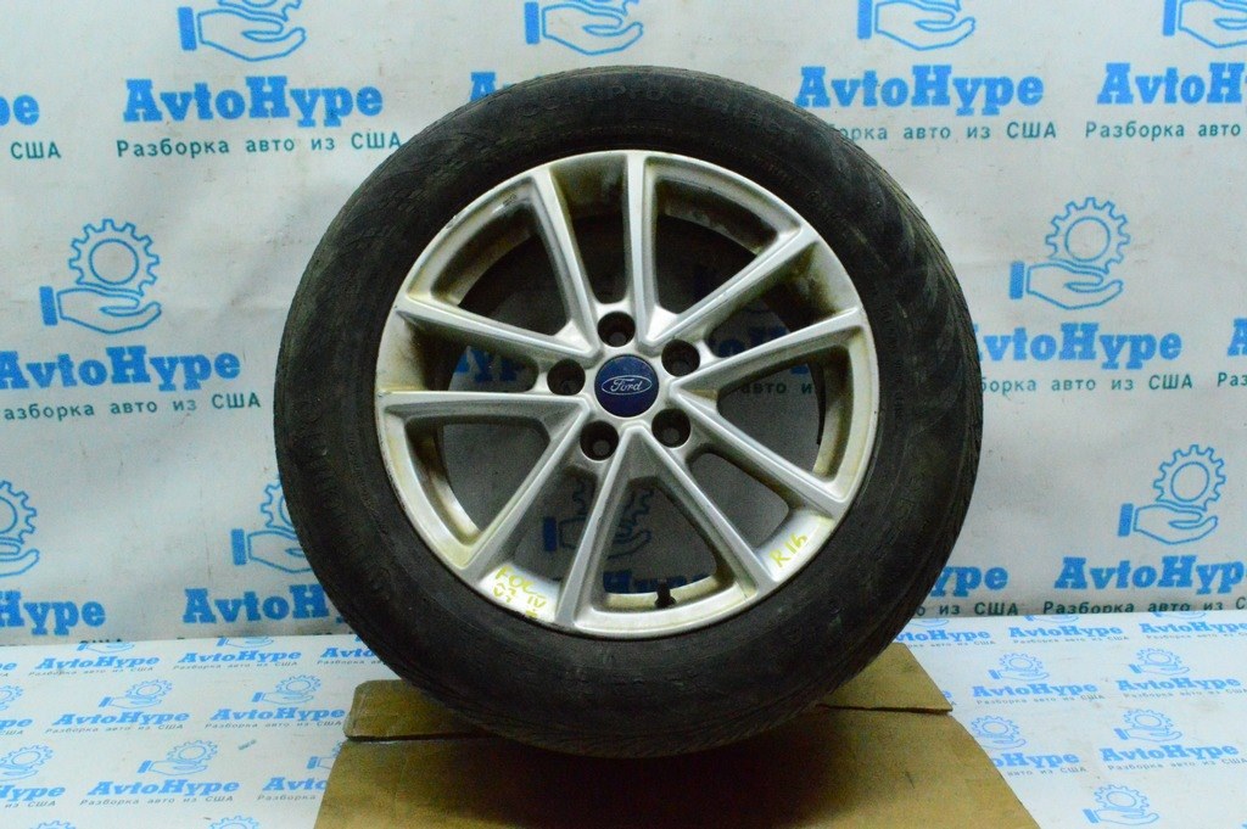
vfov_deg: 36.8
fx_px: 1246
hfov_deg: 53.2
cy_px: 414
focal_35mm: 36
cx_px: 624
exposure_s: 1/60
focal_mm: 24
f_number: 25
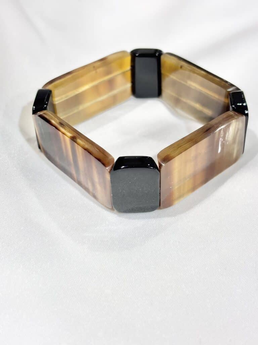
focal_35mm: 52
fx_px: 517
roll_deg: +4.8
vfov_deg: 36.8
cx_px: 129
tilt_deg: -35.5
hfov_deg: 28.0
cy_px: 172
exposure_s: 1/185
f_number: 1.6
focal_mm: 5.96
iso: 32
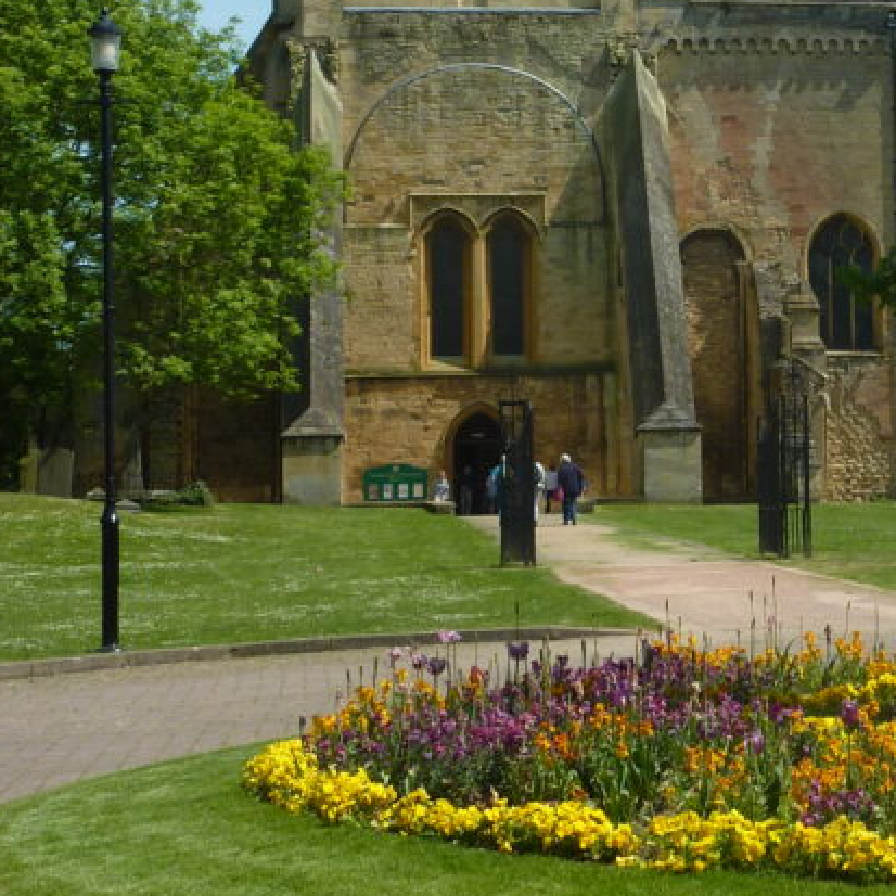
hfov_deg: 18.6
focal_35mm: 92
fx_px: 2694
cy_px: 111
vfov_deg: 18.6
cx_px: 809
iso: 80
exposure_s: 1/400
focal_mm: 6.9
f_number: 5
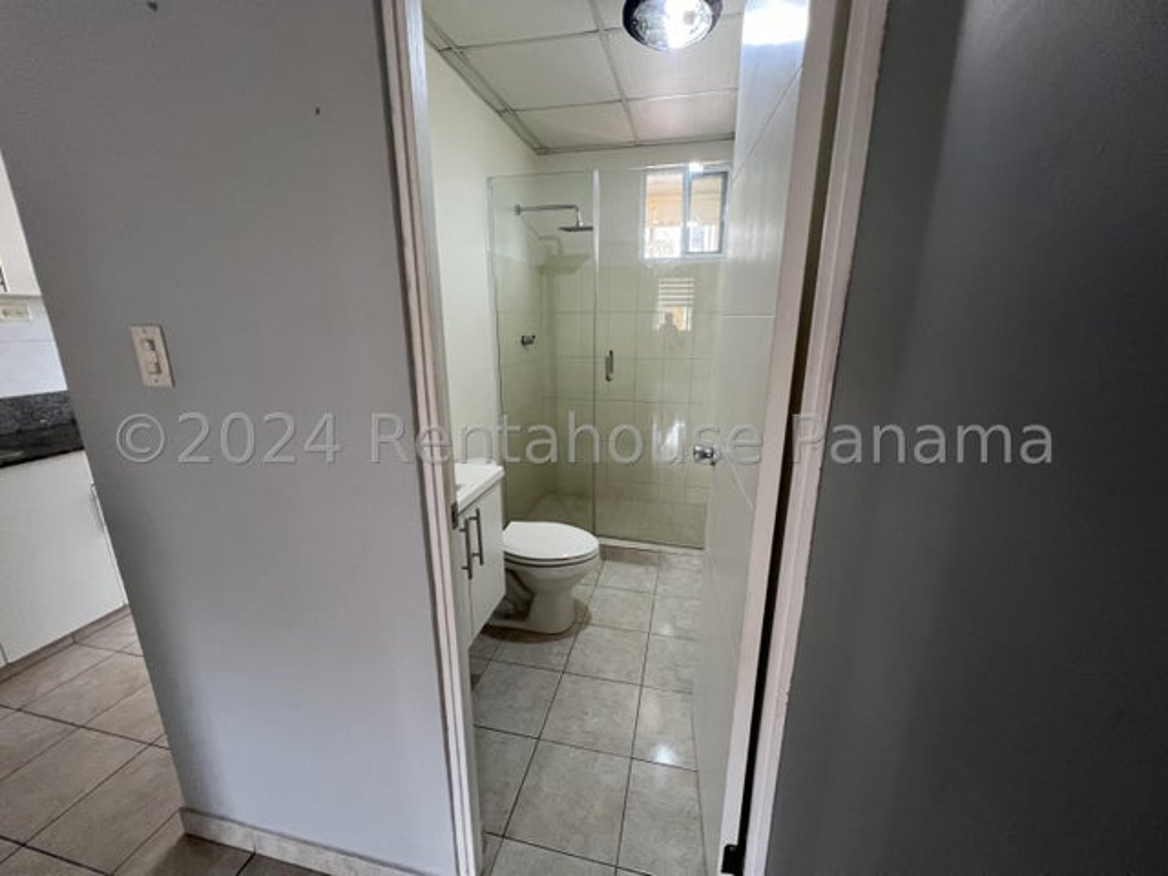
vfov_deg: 89.9
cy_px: 438
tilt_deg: -15.8
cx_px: 584
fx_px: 439
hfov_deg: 106.2
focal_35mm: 13
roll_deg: +0.3
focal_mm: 1.57
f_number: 1.8
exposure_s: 1/60
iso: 250
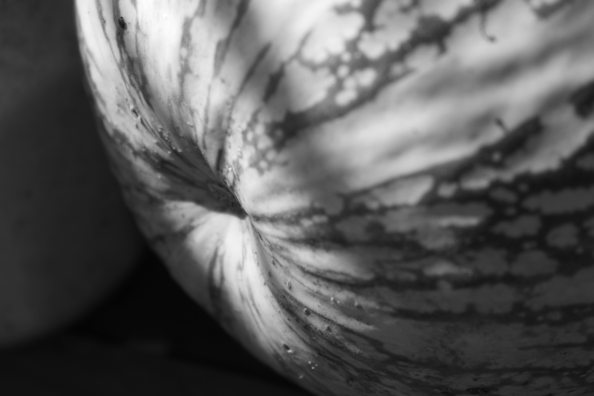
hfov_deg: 26.3
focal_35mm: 77
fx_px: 1270
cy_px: 198
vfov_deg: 17.7
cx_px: 297
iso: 100
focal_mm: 50
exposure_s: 1/160
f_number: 5.6
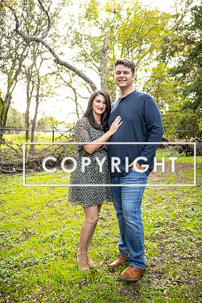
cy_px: 152
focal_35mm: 35
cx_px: 101
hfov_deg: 37.9
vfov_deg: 54.4
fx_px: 295
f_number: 3.2
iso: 160
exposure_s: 1/160
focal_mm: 35
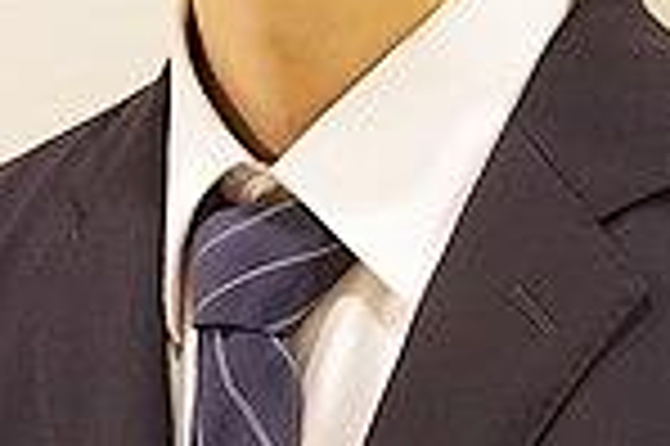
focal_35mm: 162
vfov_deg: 8.4
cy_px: -90
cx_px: 697
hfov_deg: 12.5
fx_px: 3012
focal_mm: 24
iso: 1600
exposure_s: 1/15
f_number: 7.1
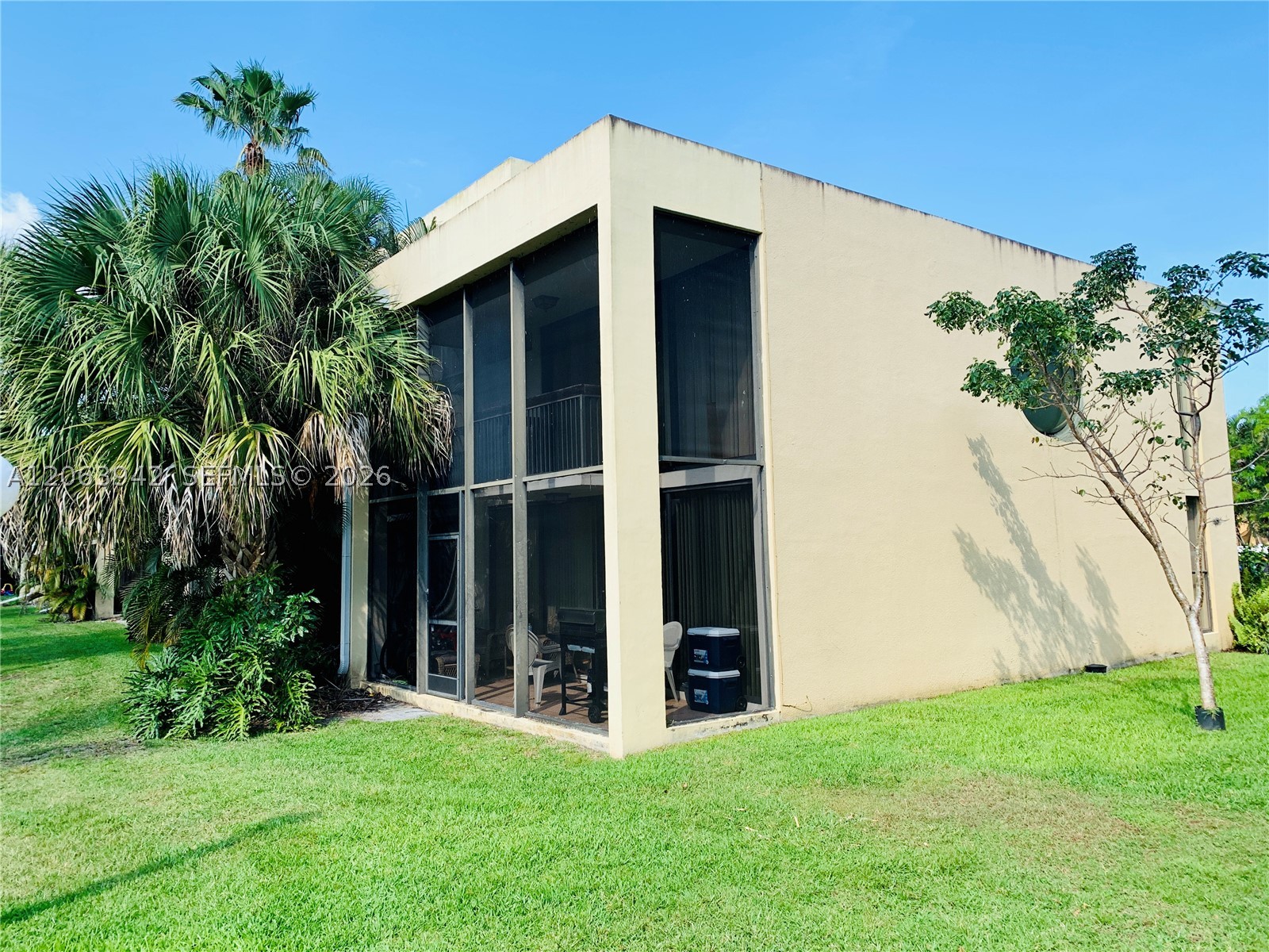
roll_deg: +2.3
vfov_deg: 53.1
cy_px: 476
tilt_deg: +3.2
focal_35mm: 26
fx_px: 953
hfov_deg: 67.3
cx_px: 634
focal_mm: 4.25
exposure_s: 1/1076
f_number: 1.8
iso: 25
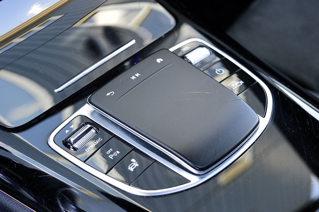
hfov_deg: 29.9
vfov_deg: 20.1
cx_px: 160
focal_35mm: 68
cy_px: 106
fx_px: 598
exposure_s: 1/30
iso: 800
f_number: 5
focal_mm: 45
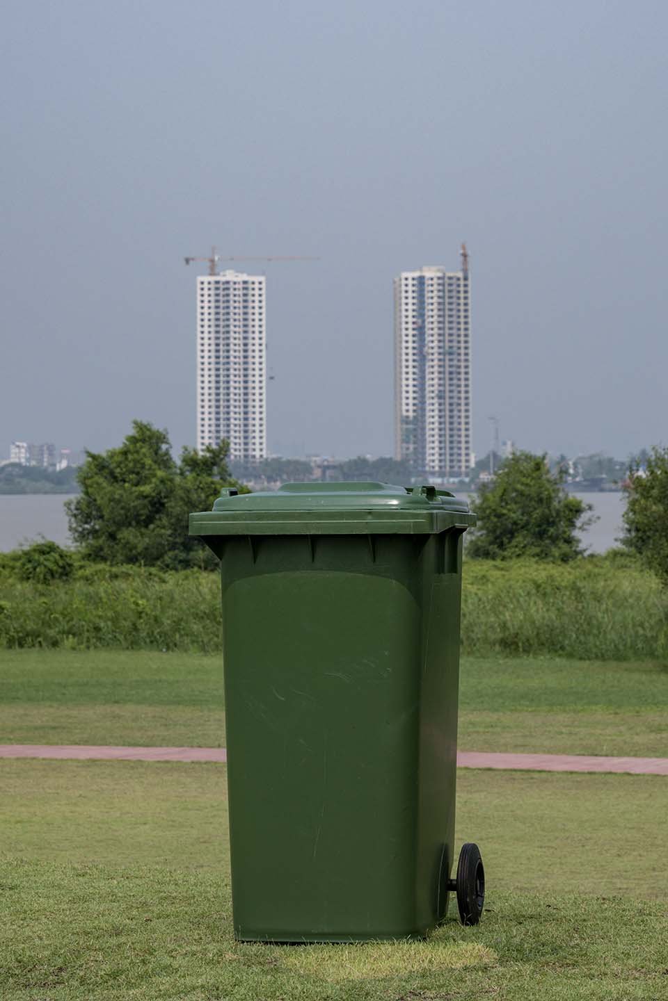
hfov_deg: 19.5
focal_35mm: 70
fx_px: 1948
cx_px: 334
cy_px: 500
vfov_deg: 28.8
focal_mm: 70
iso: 160
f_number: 9
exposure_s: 1/500
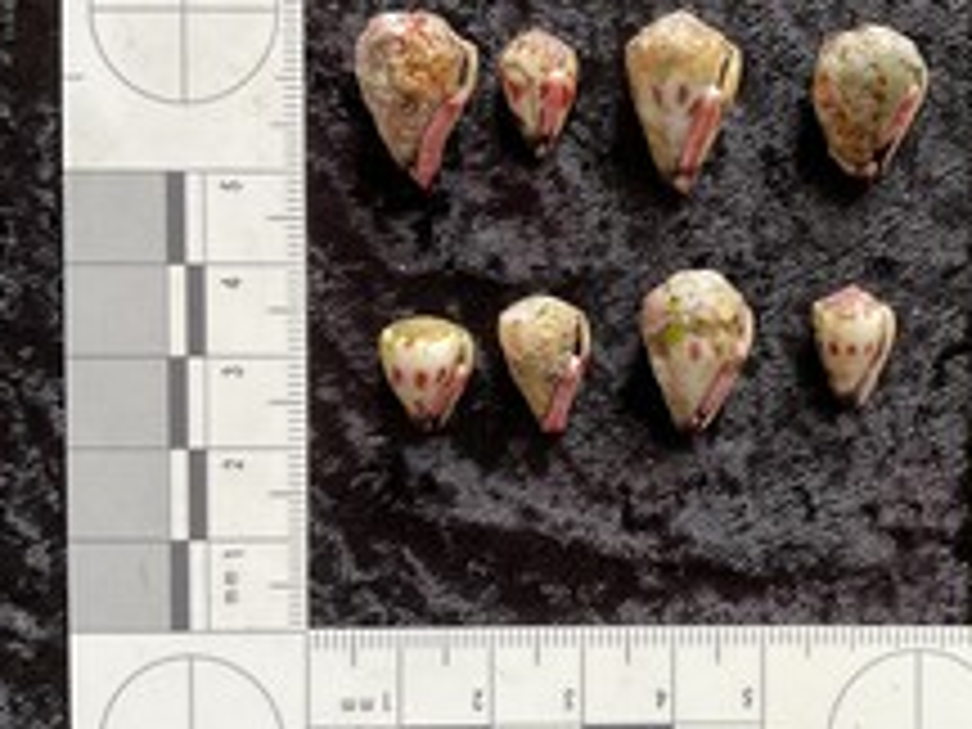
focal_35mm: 47
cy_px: 358
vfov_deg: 30.9
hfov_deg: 39.5
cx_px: 716
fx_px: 1320
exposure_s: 1/120
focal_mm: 3
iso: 64
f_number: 1.8
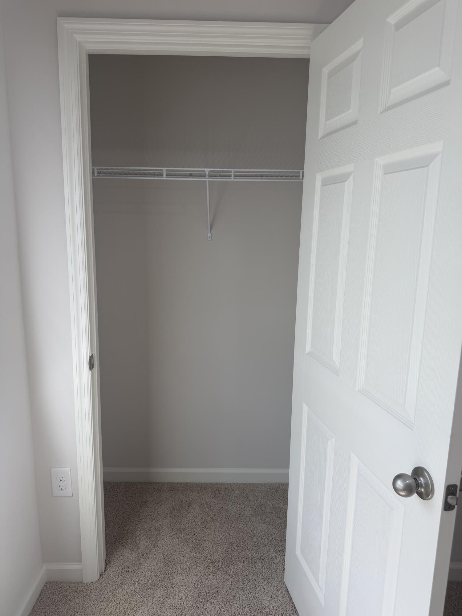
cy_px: 308
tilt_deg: -6.6
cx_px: 231
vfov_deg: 71.6
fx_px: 427
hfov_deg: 56.8
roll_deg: +0.8
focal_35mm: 24
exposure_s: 1/193
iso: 64
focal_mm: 6.76
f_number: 1.78
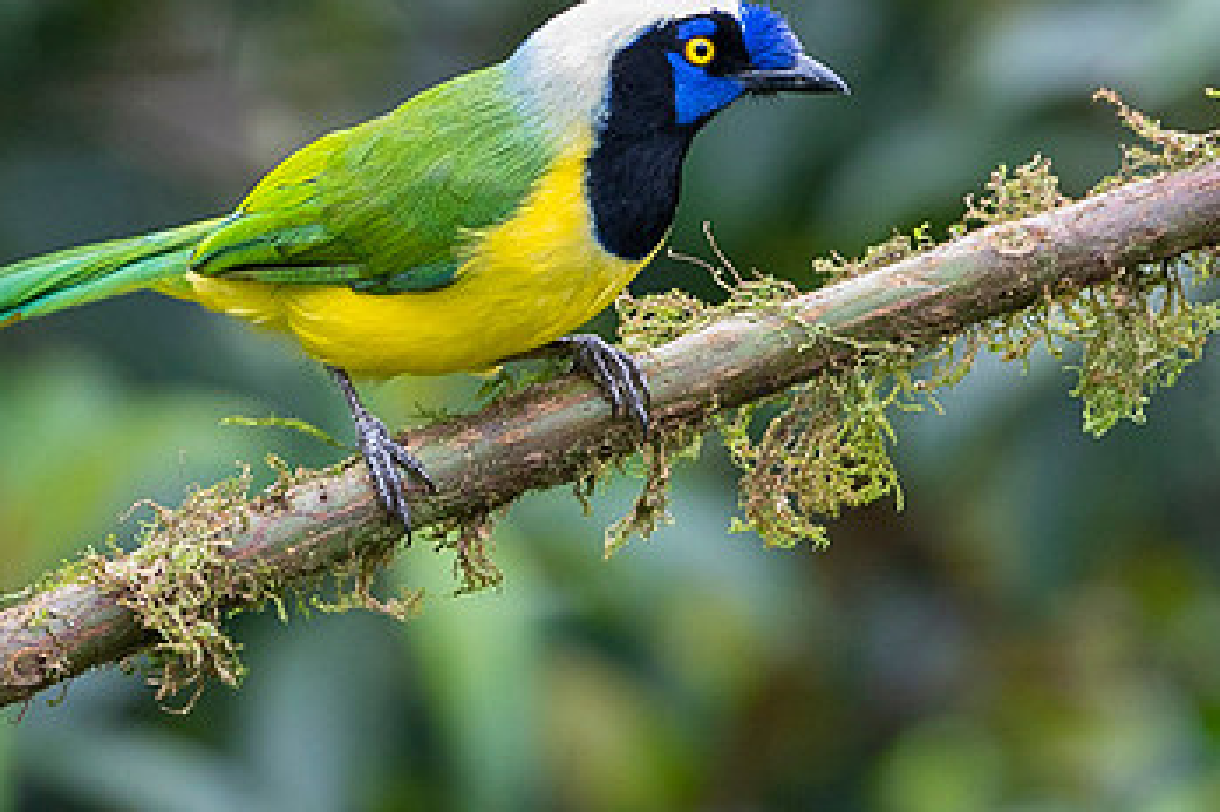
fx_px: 48300
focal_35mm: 1426
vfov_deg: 1.0
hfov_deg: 1.4
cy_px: 171
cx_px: 526
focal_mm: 500
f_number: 4
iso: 2000
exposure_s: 1/3200
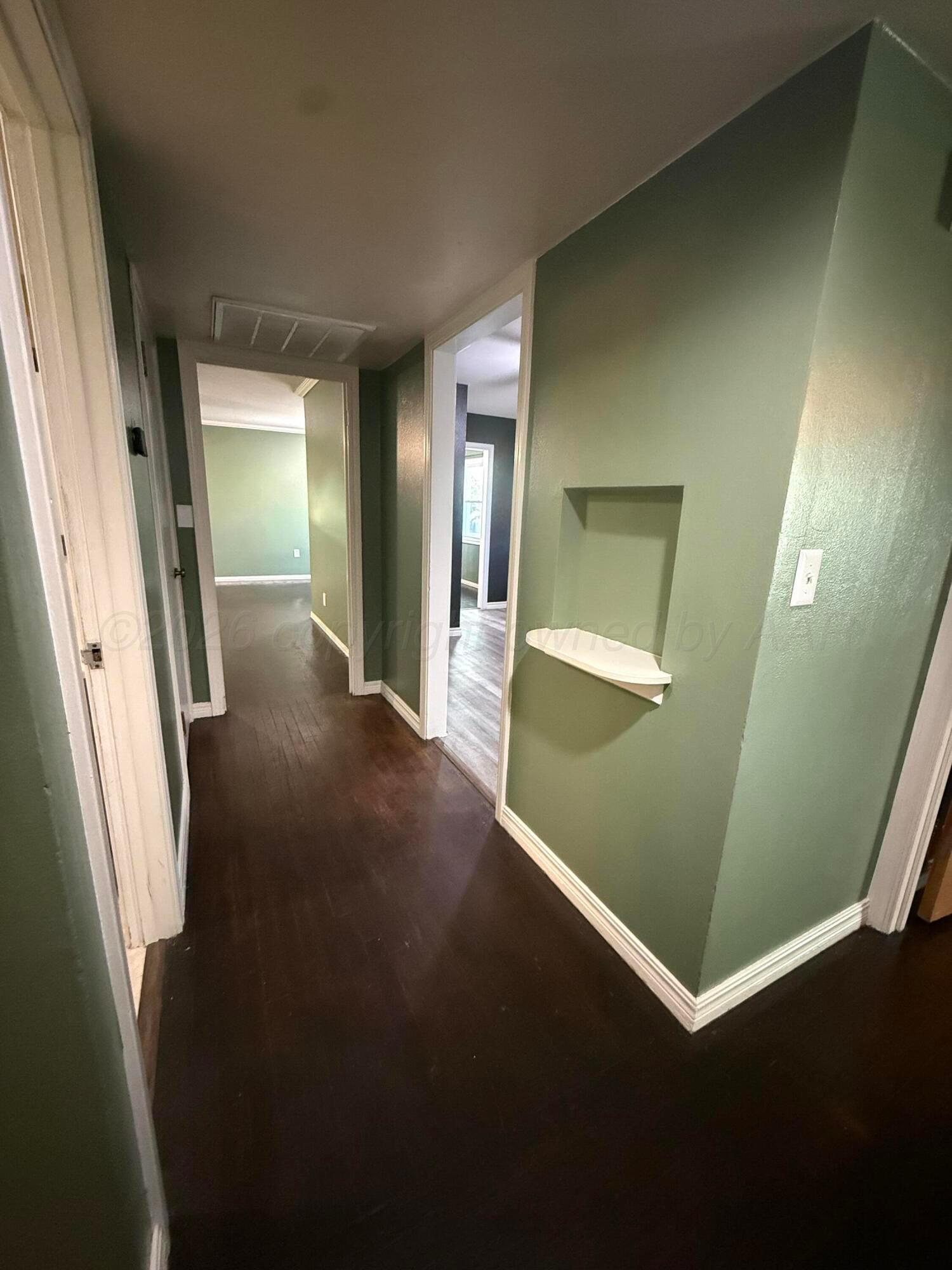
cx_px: 476
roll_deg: -2.3
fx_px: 513
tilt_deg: -12.9
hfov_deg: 85.7
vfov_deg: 102.1
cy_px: 635
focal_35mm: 14
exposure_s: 1/40
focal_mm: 2.22
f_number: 2.2
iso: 1000
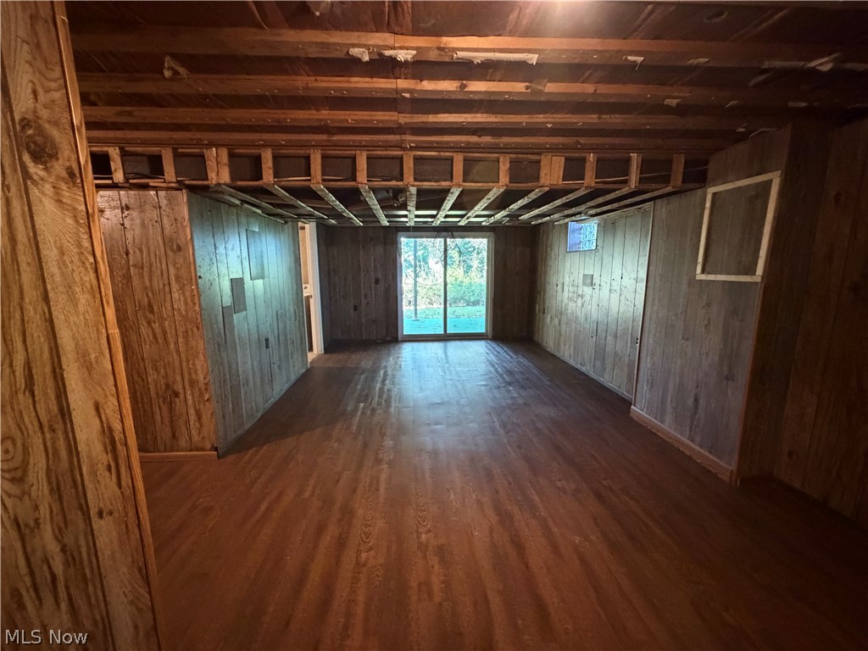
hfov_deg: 102.1
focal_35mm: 14
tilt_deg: -9.0
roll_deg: +1.5
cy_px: 326
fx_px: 351
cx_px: 434
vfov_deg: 85.7
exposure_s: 1/40
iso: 1600
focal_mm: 2.22
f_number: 2.2
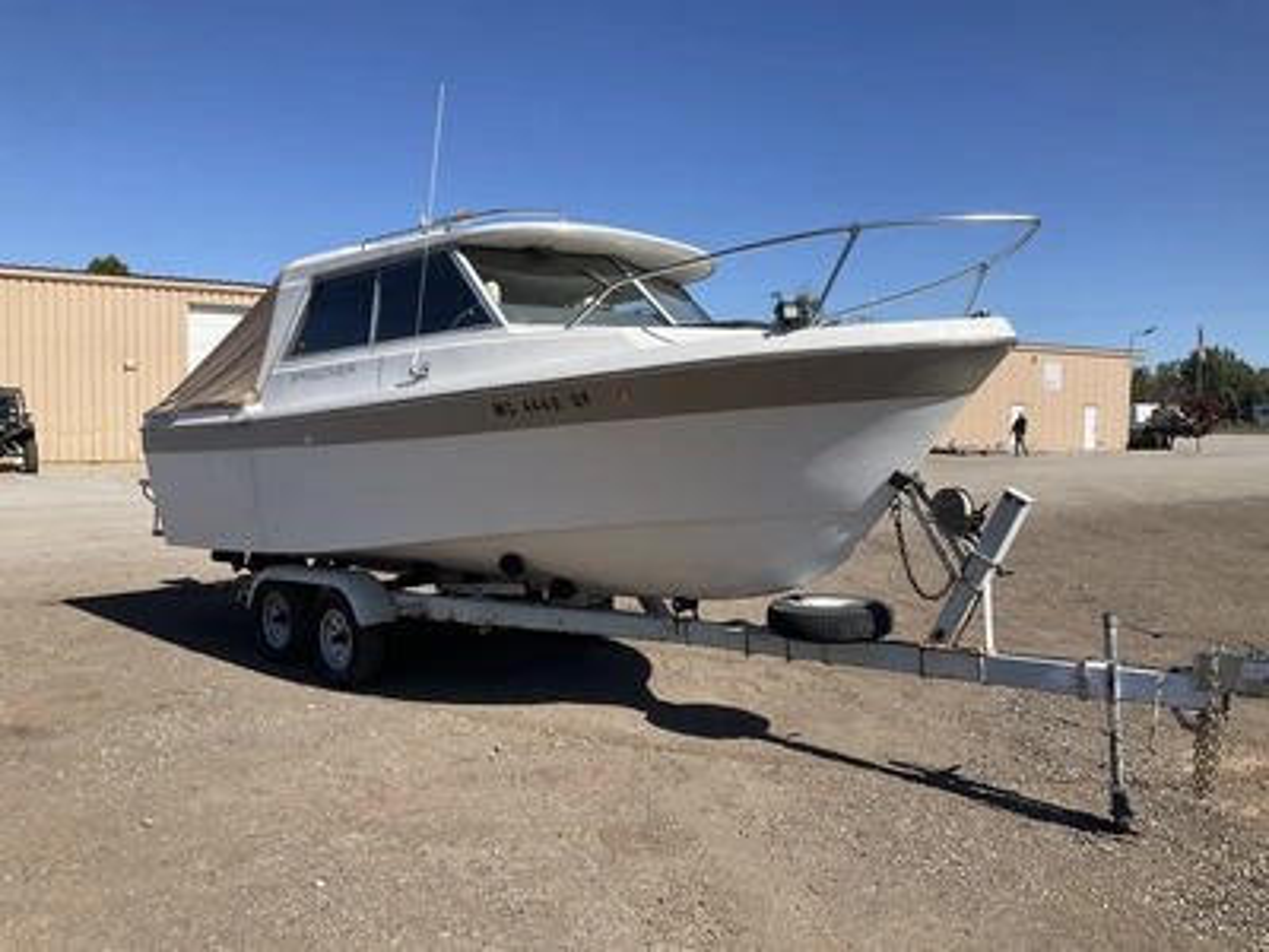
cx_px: 634
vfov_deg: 48.2
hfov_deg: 61.7
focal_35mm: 29
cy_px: 476
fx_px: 1063
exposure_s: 1/2141
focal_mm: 3
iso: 25
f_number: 1.8
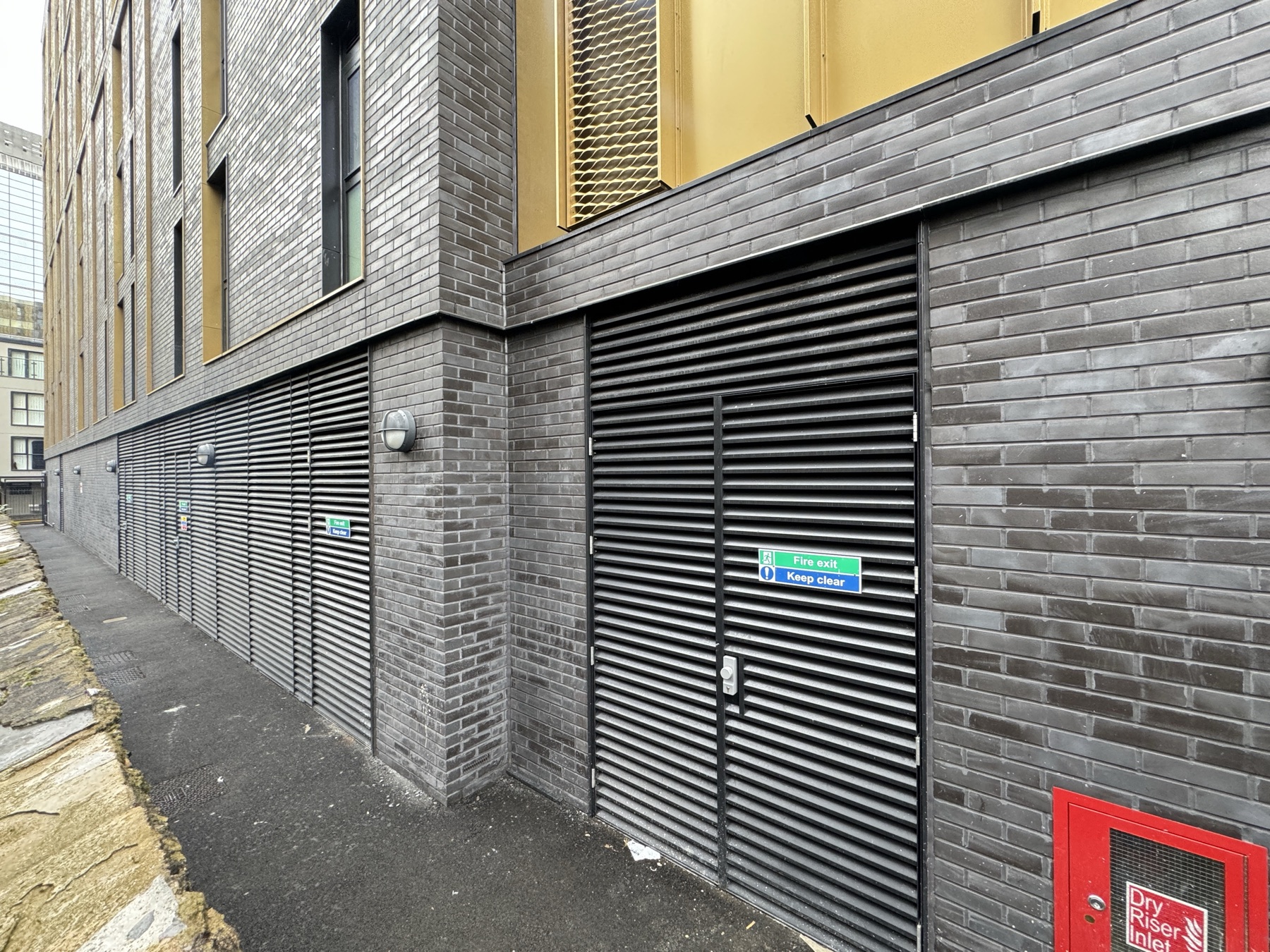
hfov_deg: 102.1
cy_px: 476
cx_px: 635
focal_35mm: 14
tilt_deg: -0.7
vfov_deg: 85.7
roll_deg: +0.6
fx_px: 514
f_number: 2.2
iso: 200
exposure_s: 1/99
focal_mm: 2.22
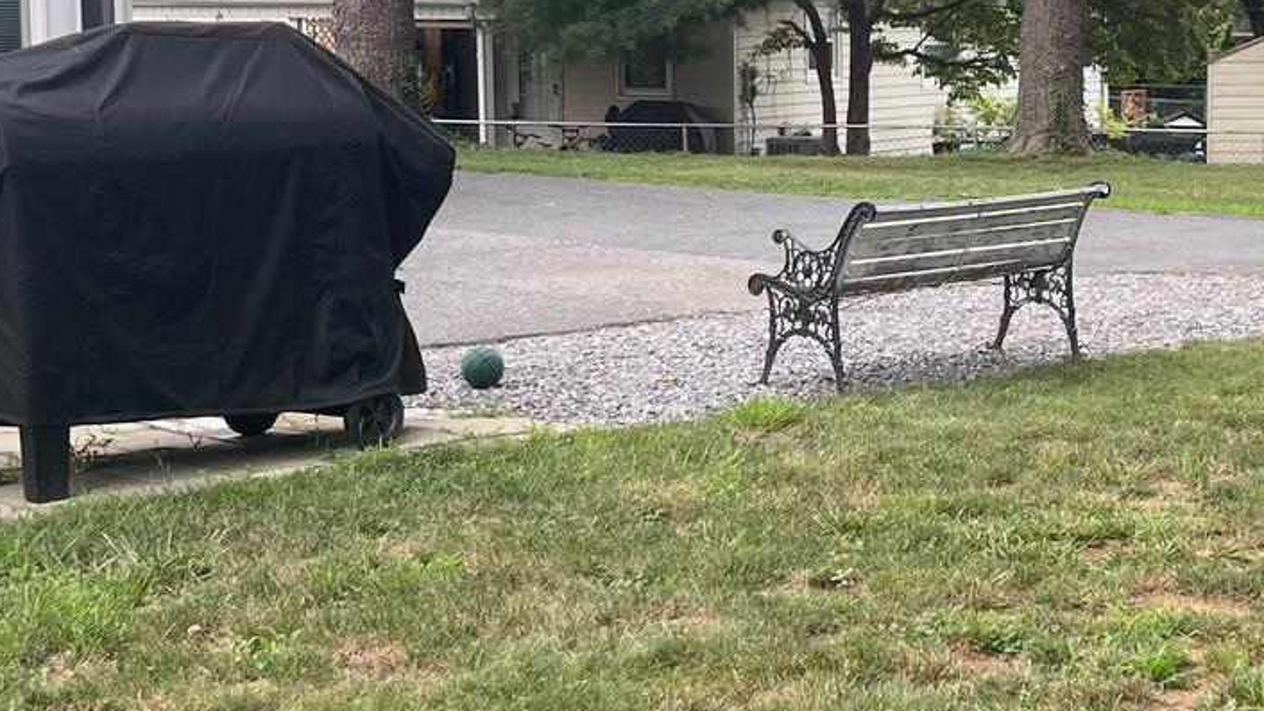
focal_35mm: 79
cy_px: 251
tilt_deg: -6.3
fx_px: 2648
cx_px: 906
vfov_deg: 15.3
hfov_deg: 26.6
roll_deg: +0.1
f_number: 1.6
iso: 32
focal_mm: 5.1
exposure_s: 1/540
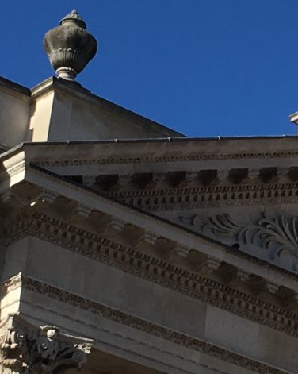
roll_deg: -2.4
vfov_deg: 12.5
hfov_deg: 9.8
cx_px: 408
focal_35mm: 154
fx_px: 1700
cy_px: 146
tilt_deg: +29.1
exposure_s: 1/1972
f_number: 2.2
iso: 25
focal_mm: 4.15
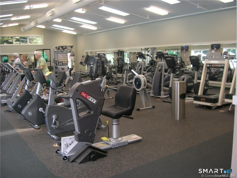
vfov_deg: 41.8
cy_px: 89
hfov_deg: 54.0
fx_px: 233
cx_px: 118
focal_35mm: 34
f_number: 2.9
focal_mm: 5.7
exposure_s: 1/30
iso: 53
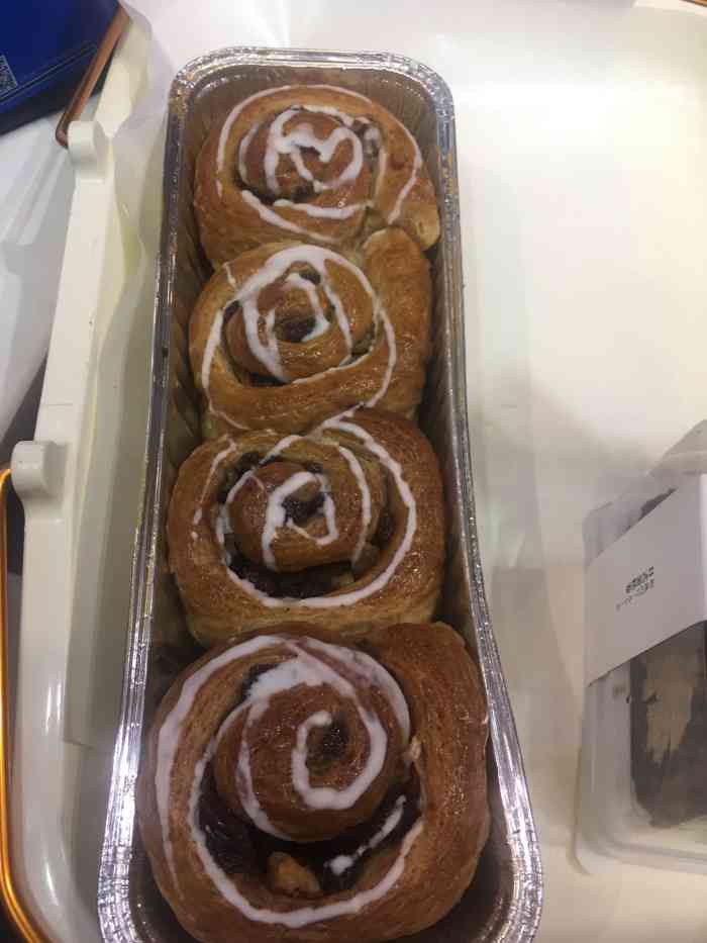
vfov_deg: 61.7
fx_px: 790
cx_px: 354
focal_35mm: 29
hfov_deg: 48.2
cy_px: 472
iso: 32
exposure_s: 1/33
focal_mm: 4.15
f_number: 2.2
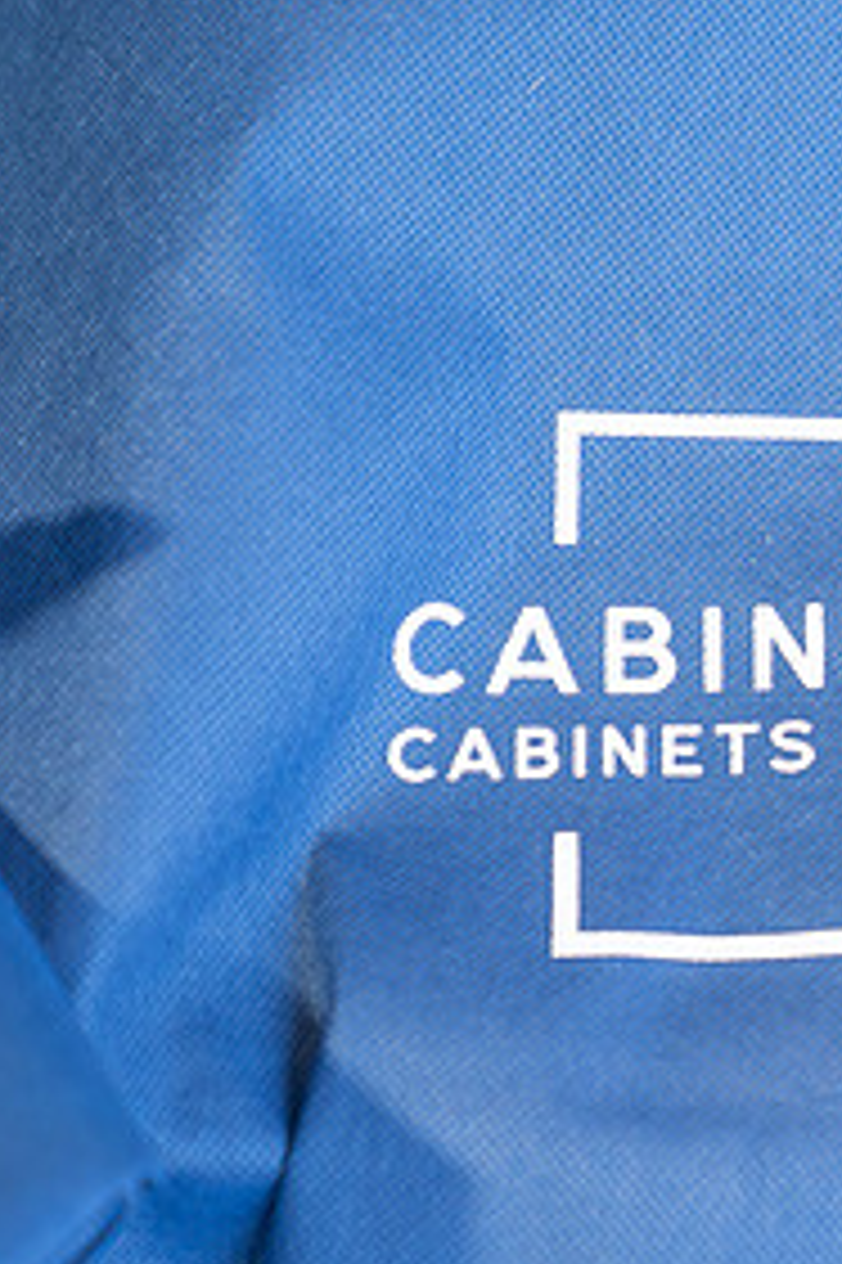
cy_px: 472
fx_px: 6357
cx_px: 1151
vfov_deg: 11.4
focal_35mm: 181
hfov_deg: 7.5
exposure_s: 1/250
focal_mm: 70
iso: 200
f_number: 2.8
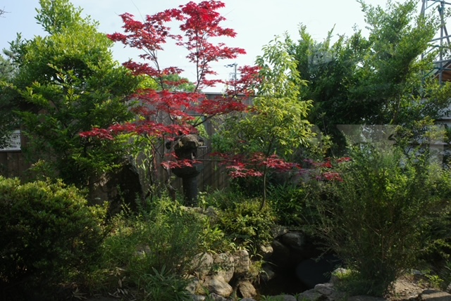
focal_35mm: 28
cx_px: 226
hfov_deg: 65.4
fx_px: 351
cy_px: 150
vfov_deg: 46.5
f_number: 5
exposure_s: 1/400
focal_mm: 18.3
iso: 200
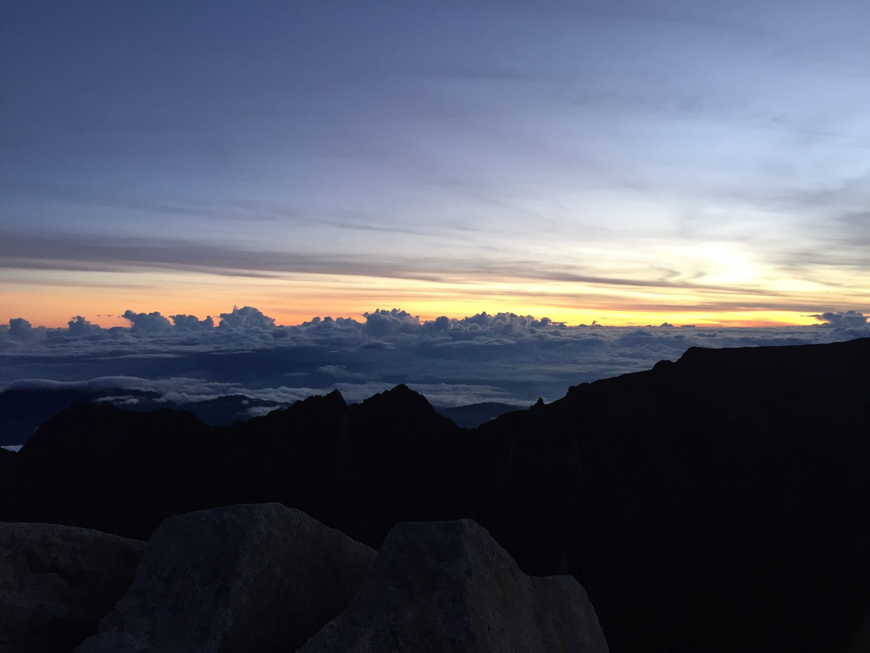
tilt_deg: -2.9
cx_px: 435
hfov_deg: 61.7
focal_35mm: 29
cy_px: 326
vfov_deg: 48.2
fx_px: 729
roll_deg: +0.7
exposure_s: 1/33
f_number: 2.2
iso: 40
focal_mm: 4.15
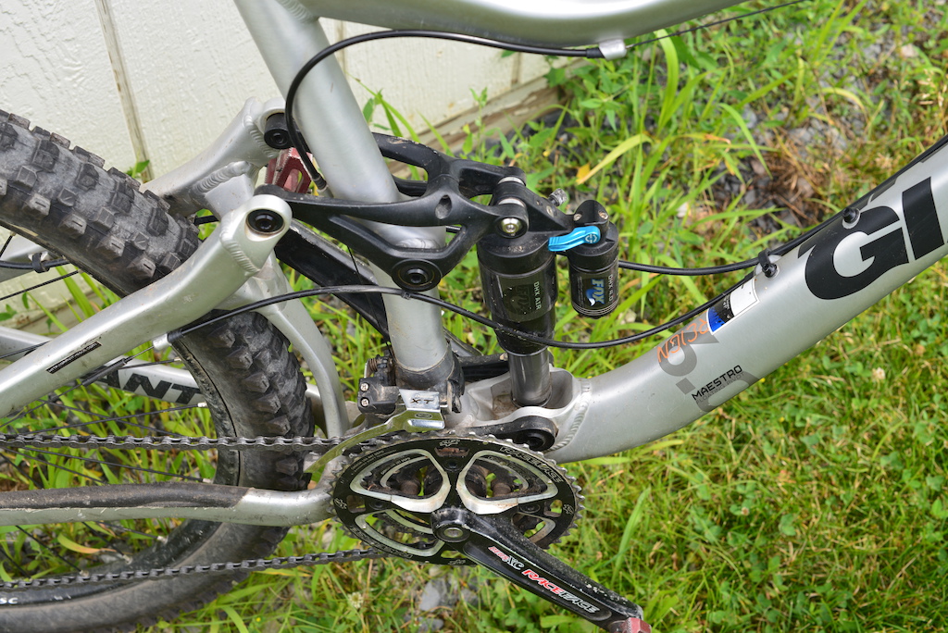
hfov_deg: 39.6
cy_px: 316
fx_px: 1317
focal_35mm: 50
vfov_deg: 27.0
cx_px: 474
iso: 400
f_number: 10
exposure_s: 1/200
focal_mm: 50
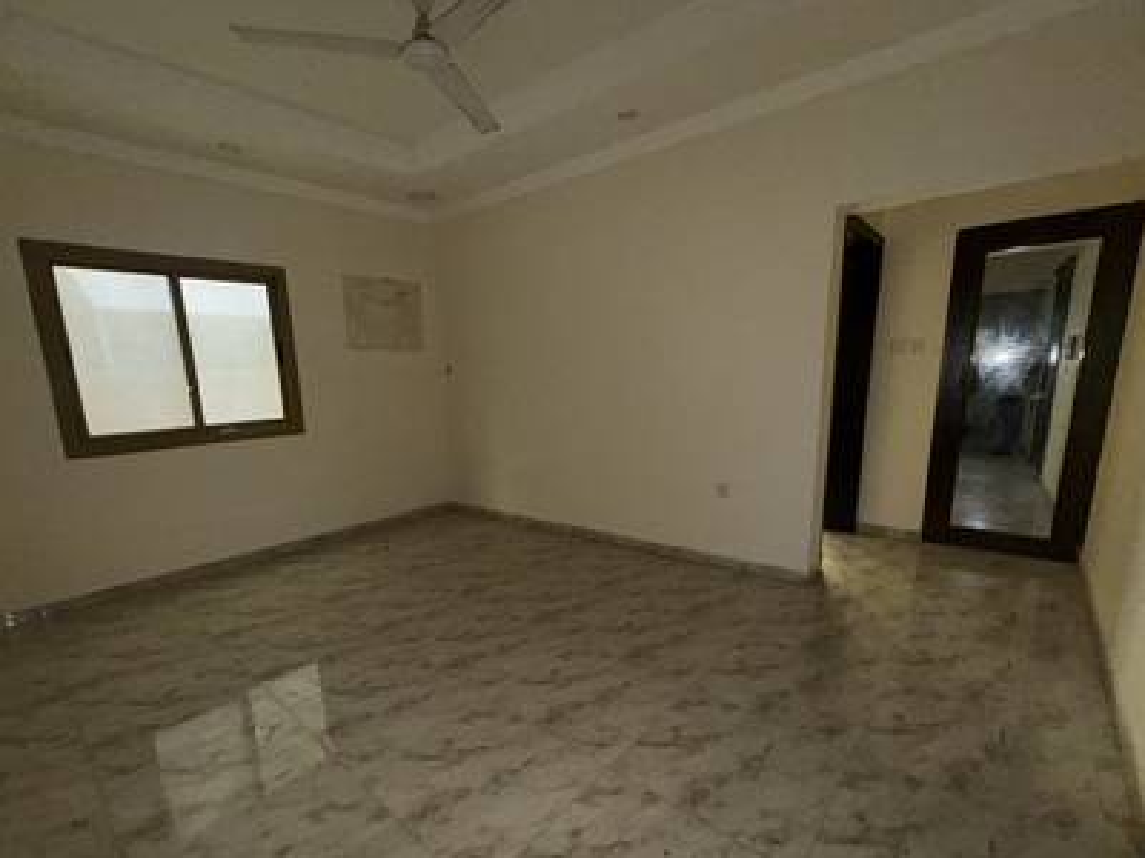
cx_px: 540
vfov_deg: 77.7
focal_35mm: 16
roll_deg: +2.1
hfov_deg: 94.4
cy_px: 485
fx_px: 529
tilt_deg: -12.0
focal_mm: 2.22
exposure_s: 1/45
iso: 200
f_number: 2.2
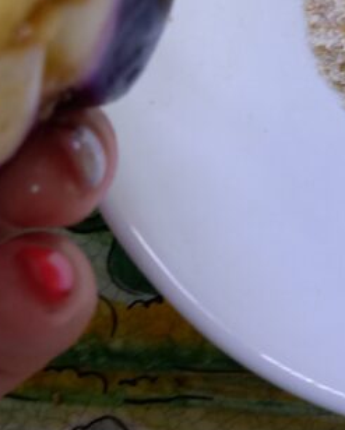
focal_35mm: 76
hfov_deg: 19.7
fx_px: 969
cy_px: -13
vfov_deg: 23.8
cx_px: 337
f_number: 2
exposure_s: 1/50
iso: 160
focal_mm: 4.6
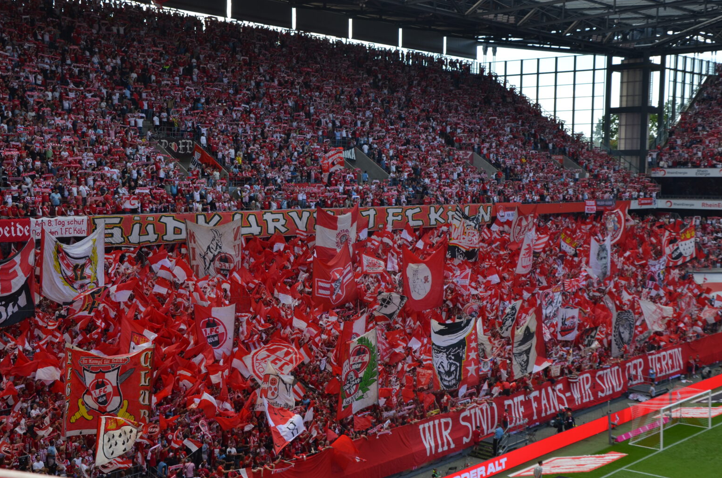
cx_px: 366
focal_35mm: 53
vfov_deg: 25.4
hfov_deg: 37.6
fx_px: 1061
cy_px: 235
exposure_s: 1/250
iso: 200
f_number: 8
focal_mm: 34
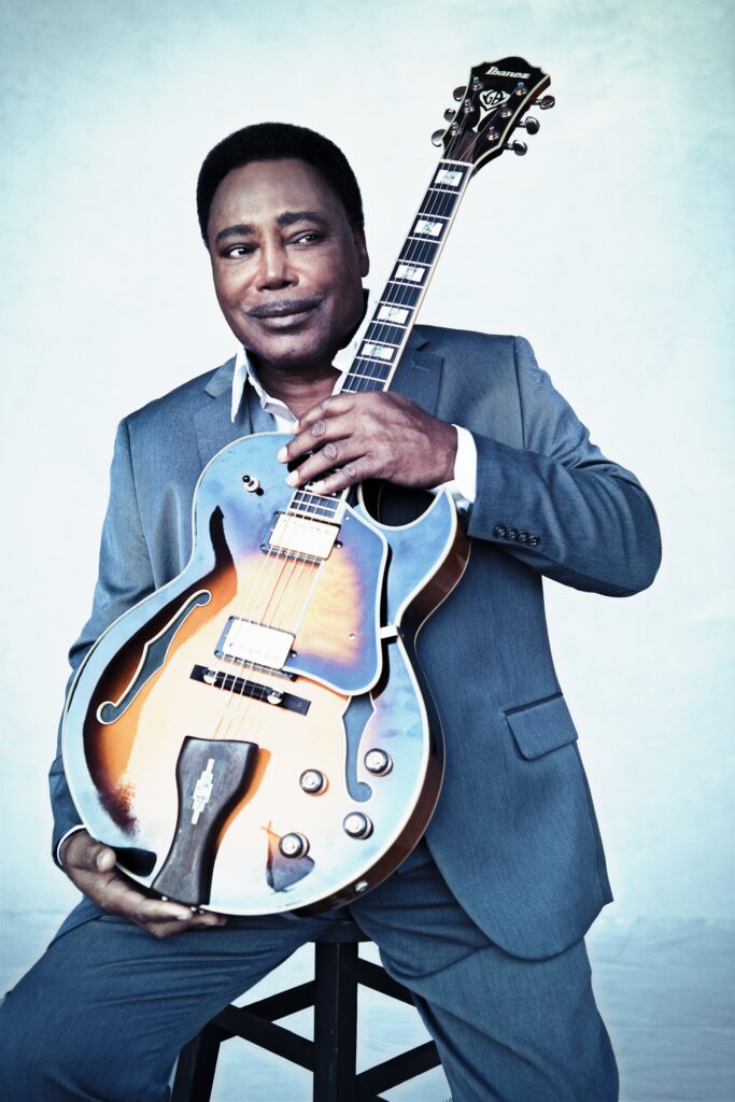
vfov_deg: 41.1
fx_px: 1469
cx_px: 368
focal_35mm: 48
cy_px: 551
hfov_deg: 28.1
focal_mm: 48
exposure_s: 1/160
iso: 320
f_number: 4
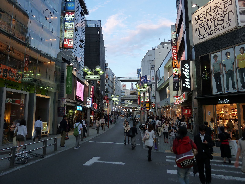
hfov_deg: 69.4
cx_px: 122
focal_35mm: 25
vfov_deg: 54.9
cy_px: 92
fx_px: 177
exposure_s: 1/50
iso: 125
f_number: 3.3
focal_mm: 4.1
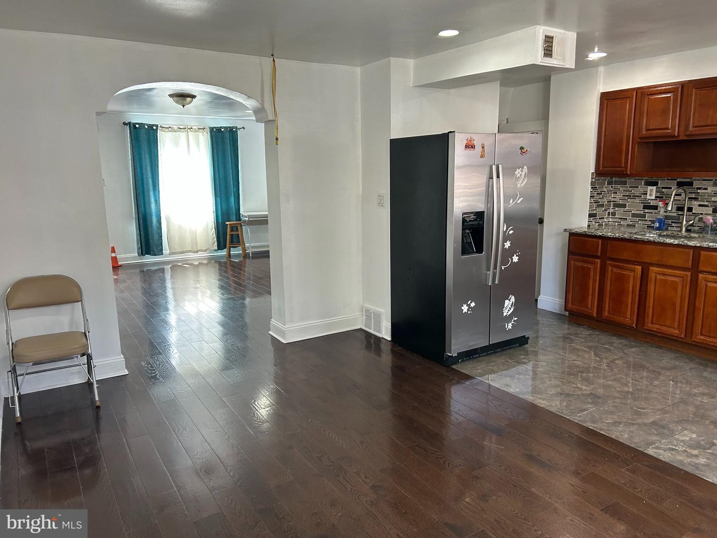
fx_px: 539
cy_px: 269
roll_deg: +2.1
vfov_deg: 53.1
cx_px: 358
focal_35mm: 26
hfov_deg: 67.3
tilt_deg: -10.5
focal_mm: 5.7
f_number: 1.5
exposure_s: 1/120
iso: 125
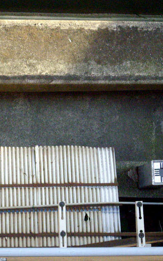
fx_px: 1138
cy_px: 130
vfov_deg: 13.1
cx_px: 46
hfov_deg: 8.2
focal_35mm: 160
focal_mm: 18.6
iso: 400
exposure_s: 1/80
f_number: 5.2
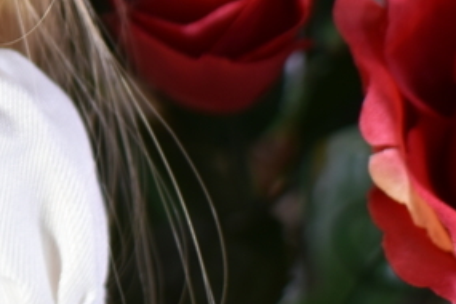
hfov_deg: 10.4
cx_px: -317
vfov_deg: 7.1
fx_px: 2391
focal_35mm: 189
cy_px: -177
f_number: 2.5
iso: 100
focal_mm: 35
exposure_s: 1/25
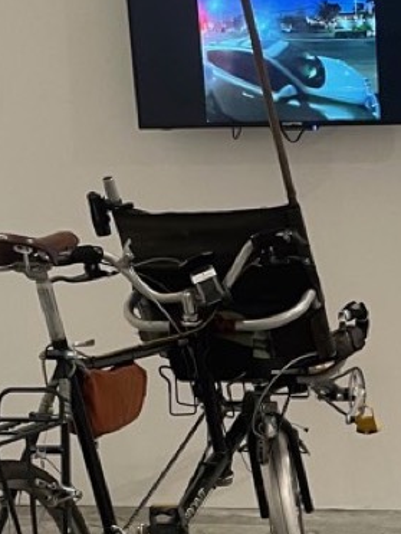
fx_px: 1403
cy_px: 554
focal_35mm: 91
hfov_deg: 15.4
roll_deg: +1.6
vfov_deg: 20.7
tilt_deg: -16.6
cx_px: 533
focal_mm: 4.2
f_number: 1.6
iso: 200
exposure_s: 1/60
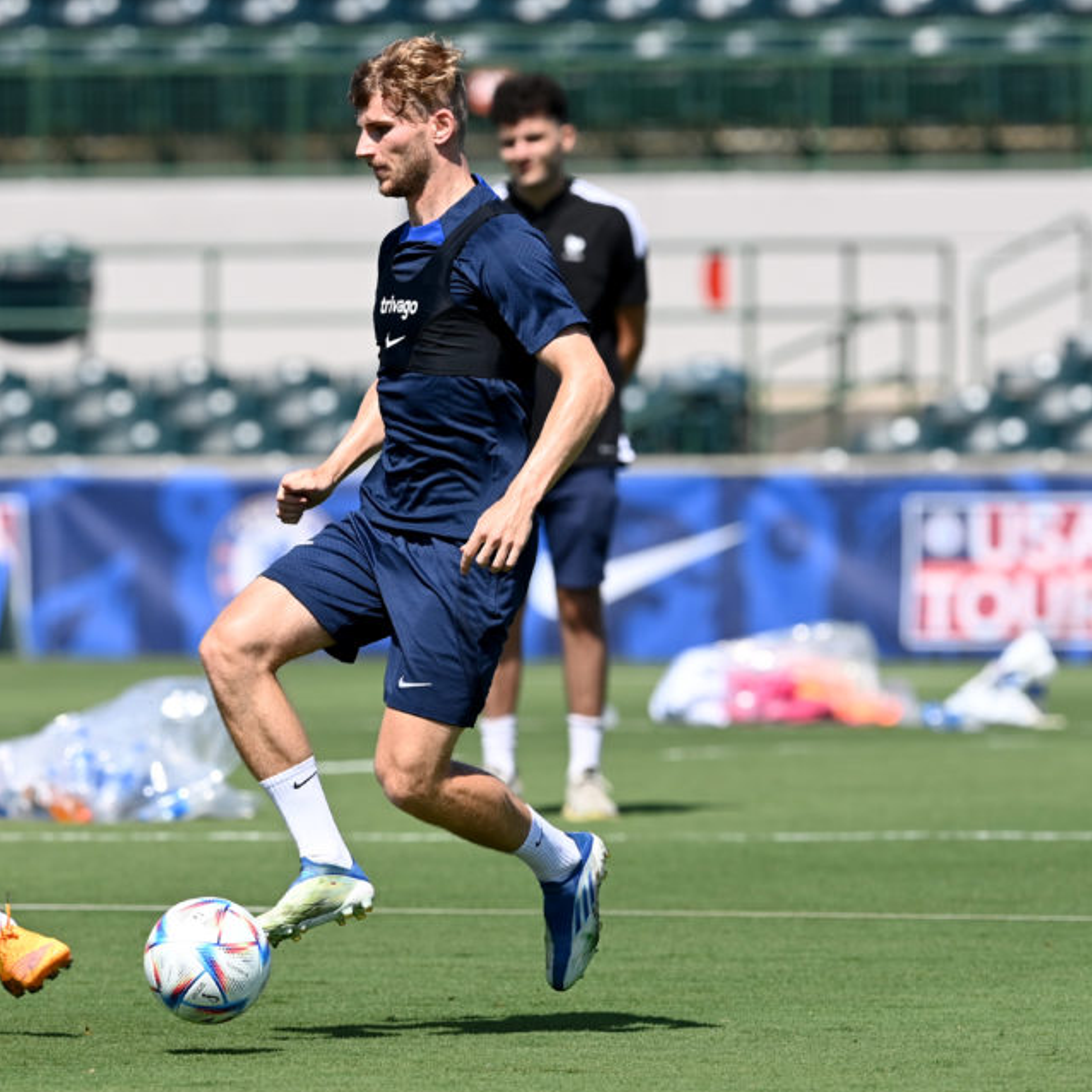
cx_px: 272
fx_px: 19487
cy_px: 525
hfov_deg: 3.2
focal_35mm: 546
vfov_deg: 3.2
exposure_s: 1/2000
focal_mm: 400
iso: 400
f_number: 5.6
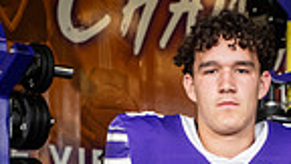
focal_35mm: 157
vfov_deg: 7.3
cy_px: 393
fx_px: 1211
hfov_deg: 13.6
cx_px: 220
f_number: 7.1
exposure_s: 1/250
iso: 800
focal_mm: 48
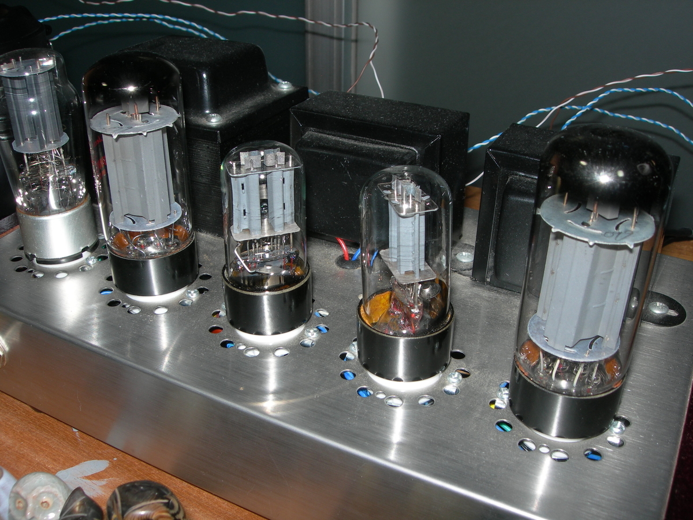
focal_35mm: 38
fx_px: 761
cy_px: 260
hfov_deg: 49.0
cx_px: 346
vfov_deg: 37.7
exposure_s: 1/60.1
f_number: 4.8
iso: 50
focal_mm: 7.8
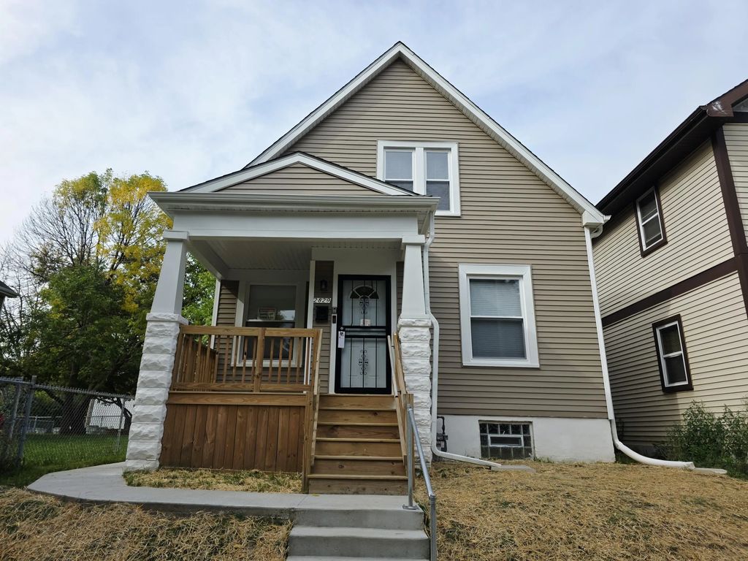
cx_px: 374
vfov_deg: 58.9
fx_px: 497
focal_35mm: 23
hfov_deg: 73.9
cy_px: 280
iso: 80
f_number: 1.7
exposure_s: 1/3677
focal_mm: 6.3
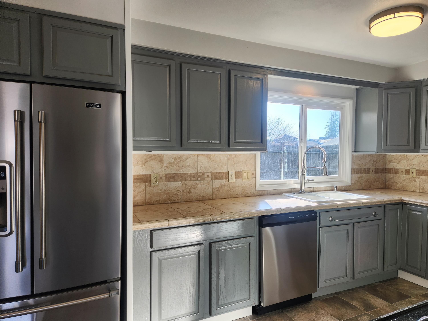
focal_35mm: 23
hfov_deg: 73.9
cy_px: 160
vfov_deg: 58.9
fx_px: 284
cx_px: 214
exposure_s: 1/180
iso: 64
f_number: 1.8
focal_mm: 5.4
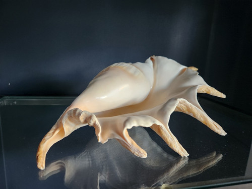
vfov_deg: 58.9
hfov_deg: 73.9
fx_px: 167
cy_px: 94
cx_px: 126
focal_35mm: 23
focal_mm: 5.4
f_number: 1.8
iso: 640
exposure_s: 1/50
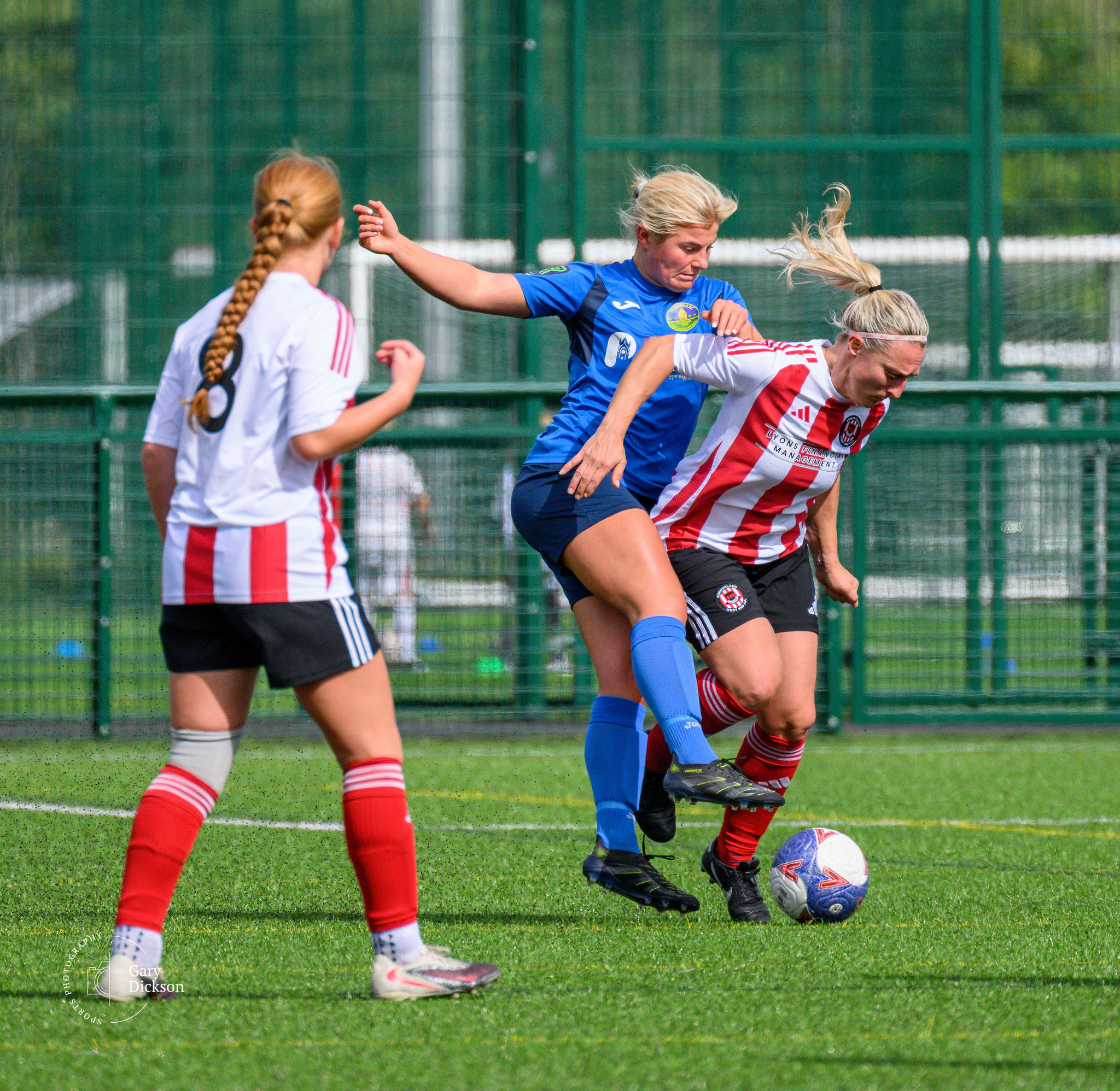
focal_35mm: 799
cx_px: 543
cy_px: 429
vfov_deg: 2.2
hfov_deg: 2.2
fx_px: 28890
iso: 800
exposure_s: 1/4000
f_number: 5.6
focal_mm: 400
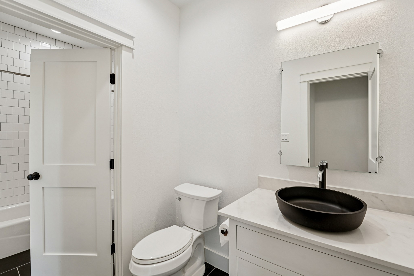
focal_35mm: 15
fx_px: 172
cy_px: 134
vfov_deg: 77.3
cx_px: 218
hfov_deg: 100.3
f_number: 8
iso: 400
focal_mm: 14
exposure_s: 1/50
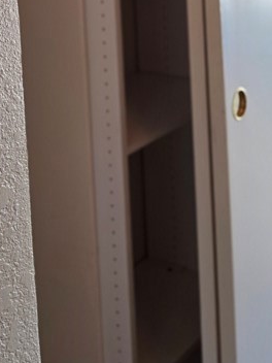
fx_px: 702
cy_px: -44
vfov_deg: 26.5
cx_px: 150
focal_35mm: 67
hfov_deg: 21.9
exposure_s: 1/120
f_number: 1.4
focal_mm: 6.5
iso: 80
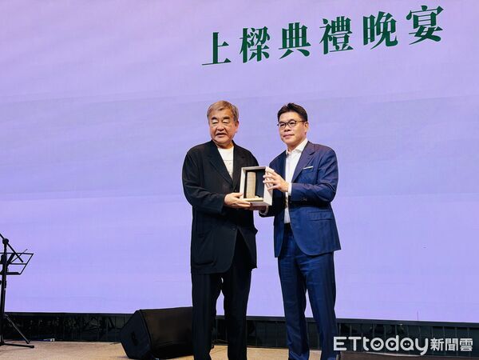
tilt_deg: +6.3
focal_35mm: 48
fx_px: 664
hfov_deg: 39.7
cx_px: 240
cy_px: 180
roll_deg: -0.4
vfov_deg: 30.3
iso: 64
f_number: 1.78
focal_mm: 6.76
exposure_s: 1/120
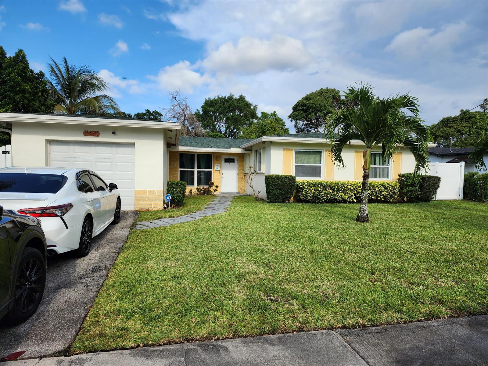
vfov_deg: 58.9
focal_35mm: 23
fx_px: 324
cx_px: 244
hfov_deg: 73.9
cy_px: 183
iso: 12
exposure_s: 1/836
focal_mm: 6.4
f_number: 1.8
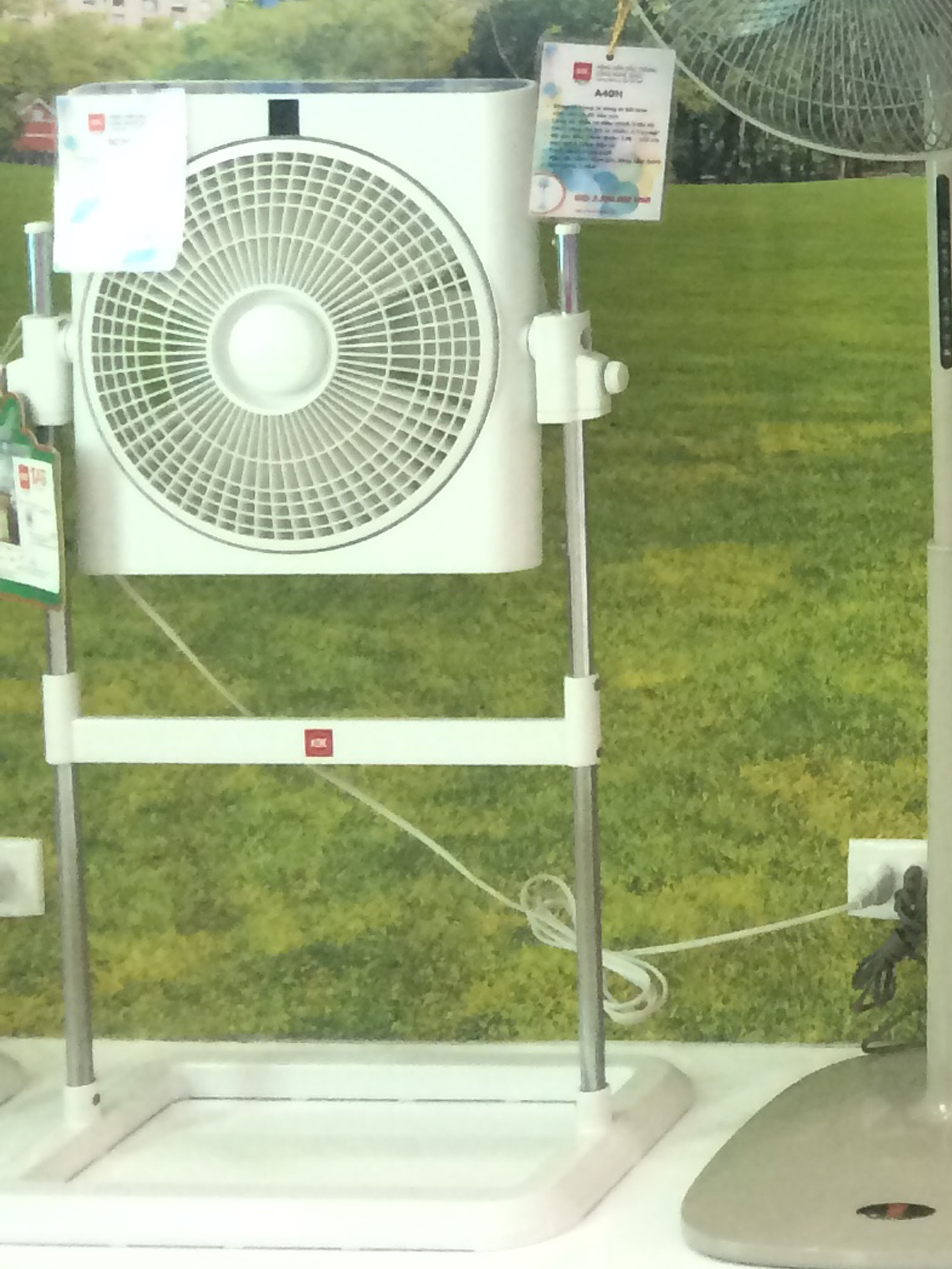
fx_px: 1063
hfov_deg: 48.2
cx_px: 476
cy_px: 634
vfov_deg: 61.7
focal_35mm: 29
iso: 80
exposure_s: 1/33
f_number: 2.2
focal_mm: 4.15
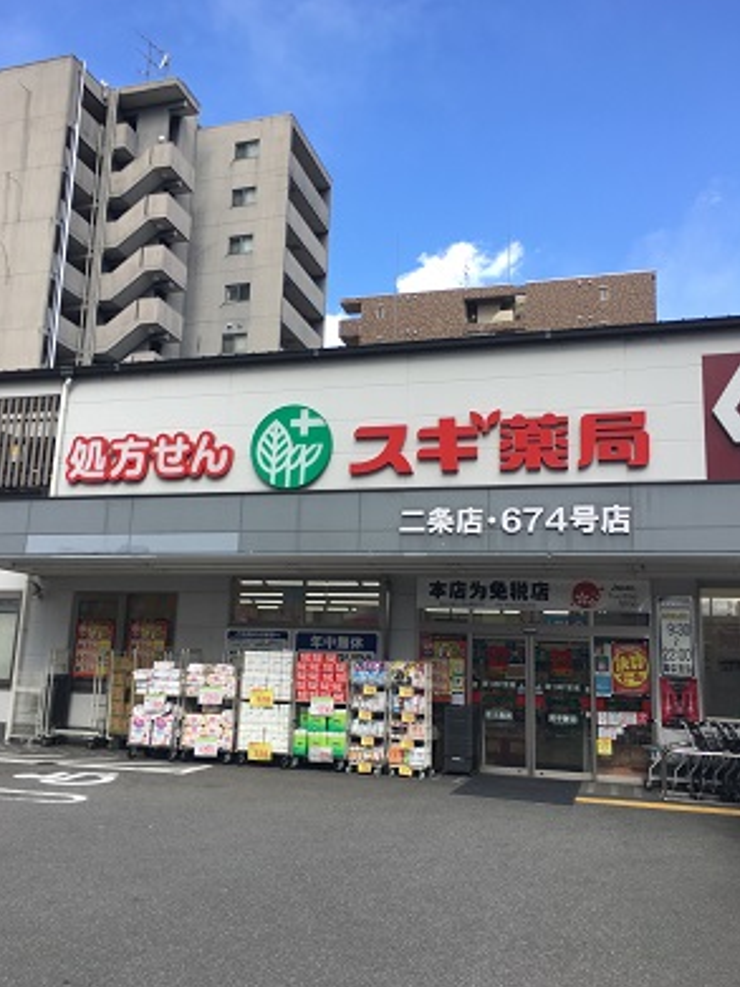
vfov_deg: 60.0
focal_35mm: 30
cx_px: 362
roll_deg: -1.8
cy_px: 500
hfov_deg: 46.8
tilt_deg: +12.1
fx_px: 856
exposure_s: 1/538
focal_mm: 4.15
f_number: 2.2
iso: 25
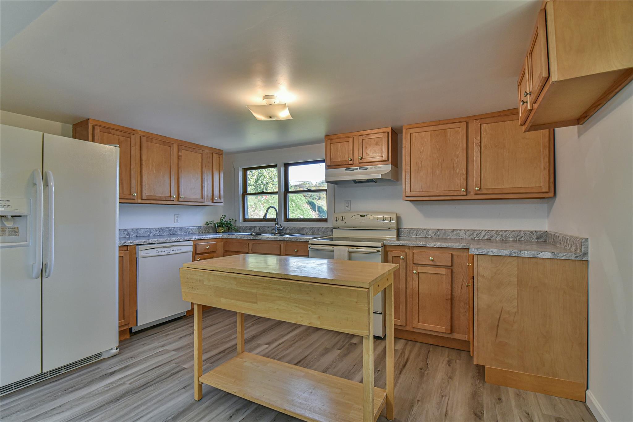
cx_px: 316
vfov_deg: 73.8
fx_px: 281
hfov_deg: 96.7
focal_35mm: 16
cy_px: 211
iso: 1600
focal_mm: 16
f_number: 7.1
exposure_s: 1/200
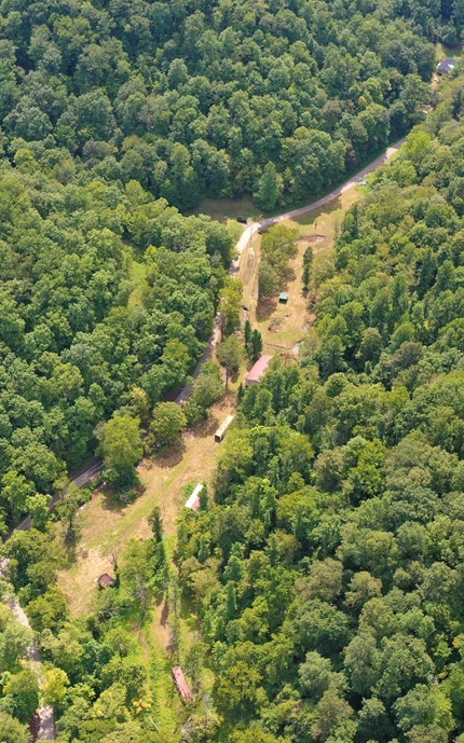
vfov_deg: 44.4
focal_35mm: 45
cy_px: 356
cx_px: 196
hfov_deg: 28.5
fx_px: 911
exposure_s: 1/120
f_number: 3.5
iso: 100
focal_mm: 10.26
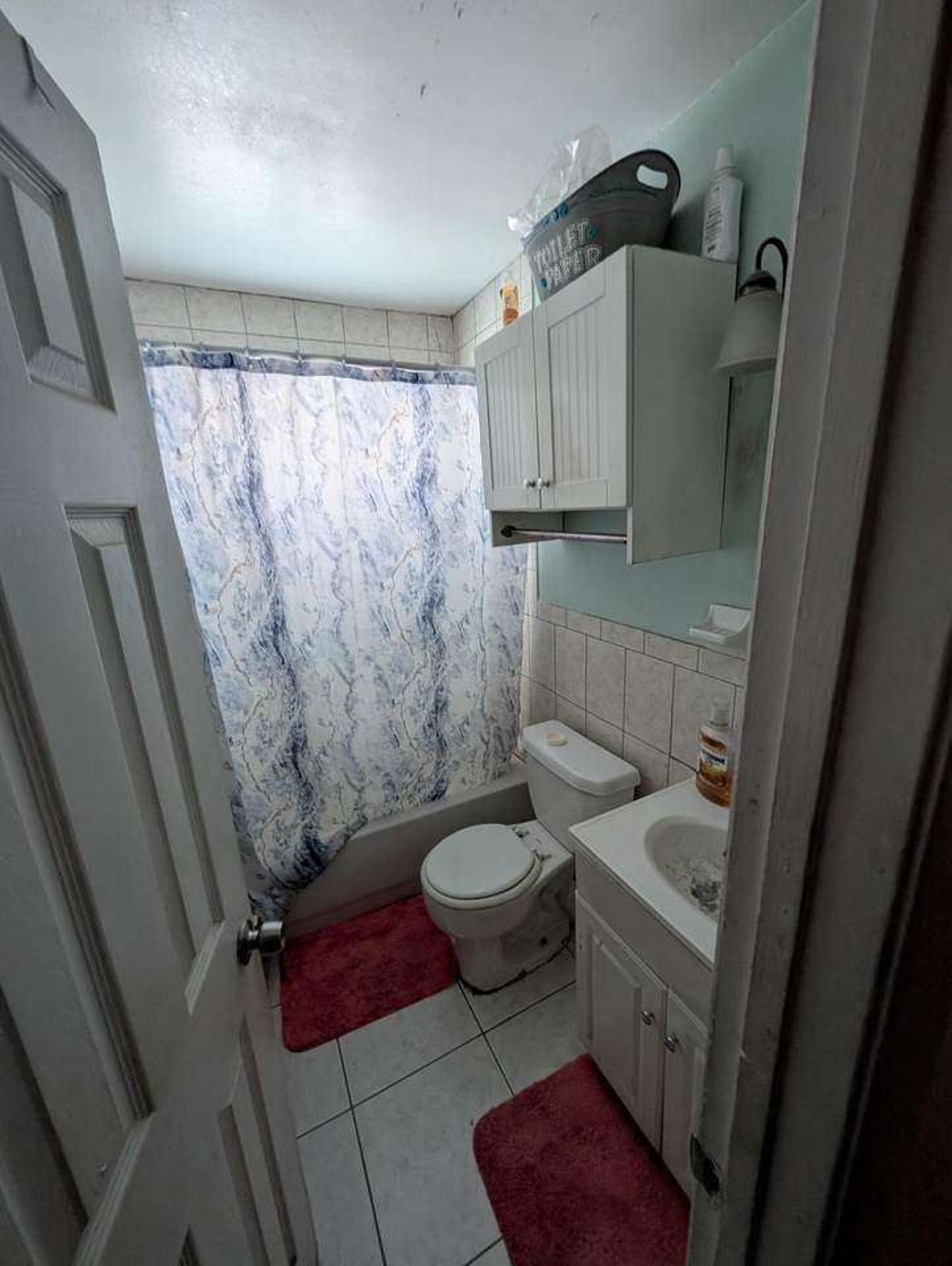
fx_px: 439
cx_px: 476
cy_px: 633
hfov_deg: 94.6
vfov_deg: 110.5
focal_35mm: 12
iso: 340
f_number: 1.7
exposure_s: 1/23.8
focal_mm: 2.02
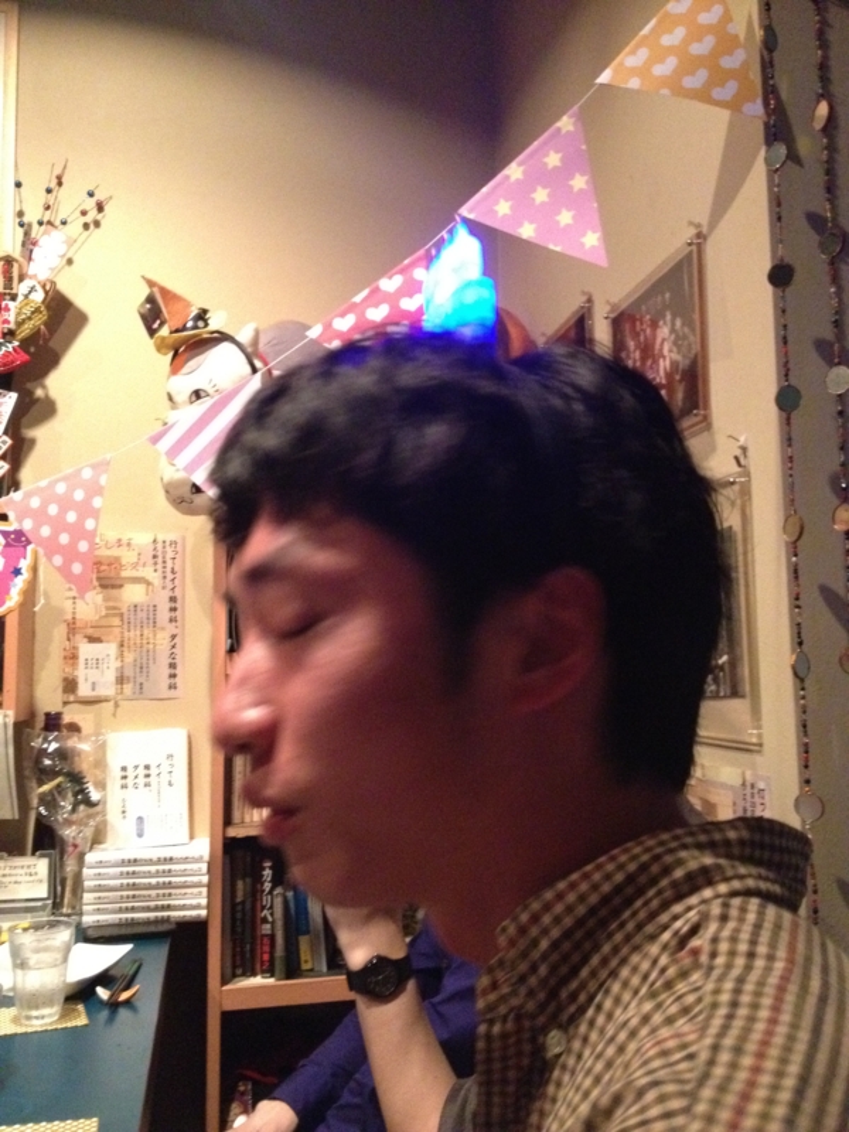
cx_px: 424
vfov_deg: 52.6
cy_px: 566
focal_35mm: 35
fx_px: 1145
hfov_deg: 40.7
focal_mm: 4.28
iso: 800
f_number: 2.4
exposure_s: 1/15
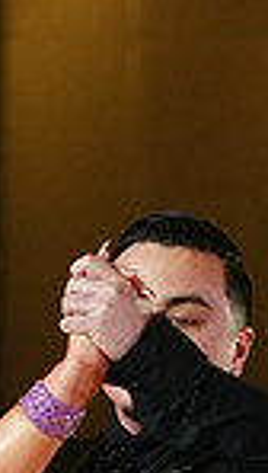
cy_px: 920
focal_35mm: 528
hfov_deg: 2.3
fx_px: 6625
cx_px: 72
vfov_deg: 4.0
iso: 3200
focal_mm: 129
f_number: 4
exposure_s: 1/400
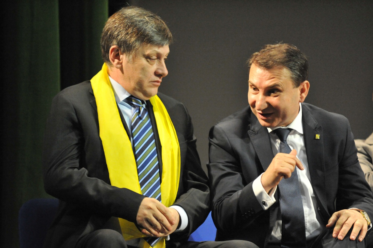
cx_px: 186
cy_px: 124
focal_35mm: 200
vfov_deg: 6.9
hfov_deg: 10.3
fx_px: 2071
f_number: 2.8
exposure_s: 1/400
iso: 6400
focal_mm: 200
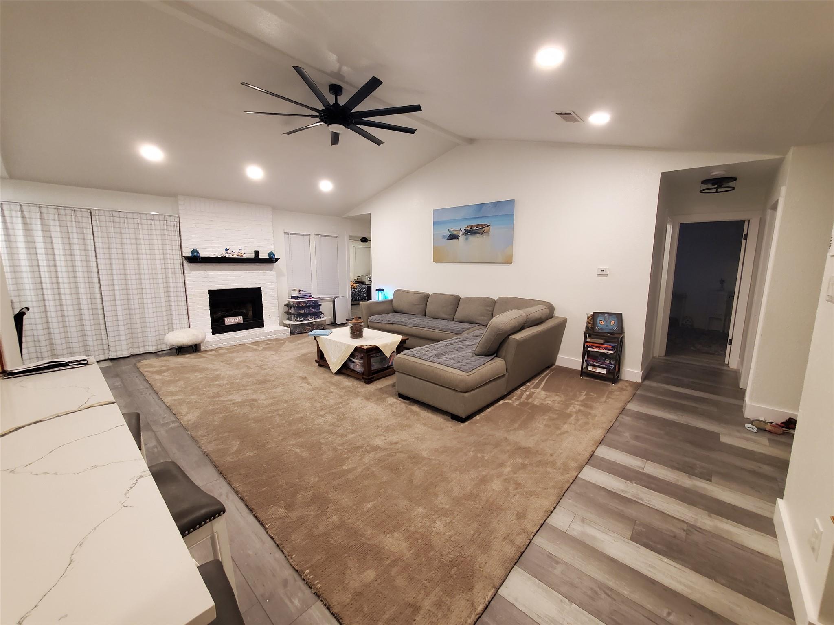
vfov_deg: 89.9
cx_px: 417
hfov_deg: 106.2
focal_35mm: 13
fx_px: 313
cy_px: 312
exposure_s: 1/30
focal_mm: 1.8
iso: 400
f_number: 2.2
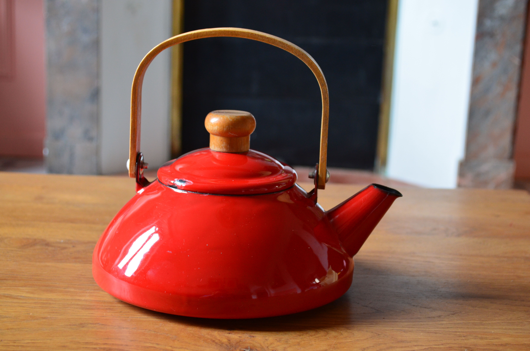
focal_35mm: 63
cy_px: 176
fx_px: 926
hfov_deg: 32.0
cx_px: 265
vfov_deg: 21.5
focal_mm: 42
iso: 800
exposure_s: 1/15
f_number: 6.3
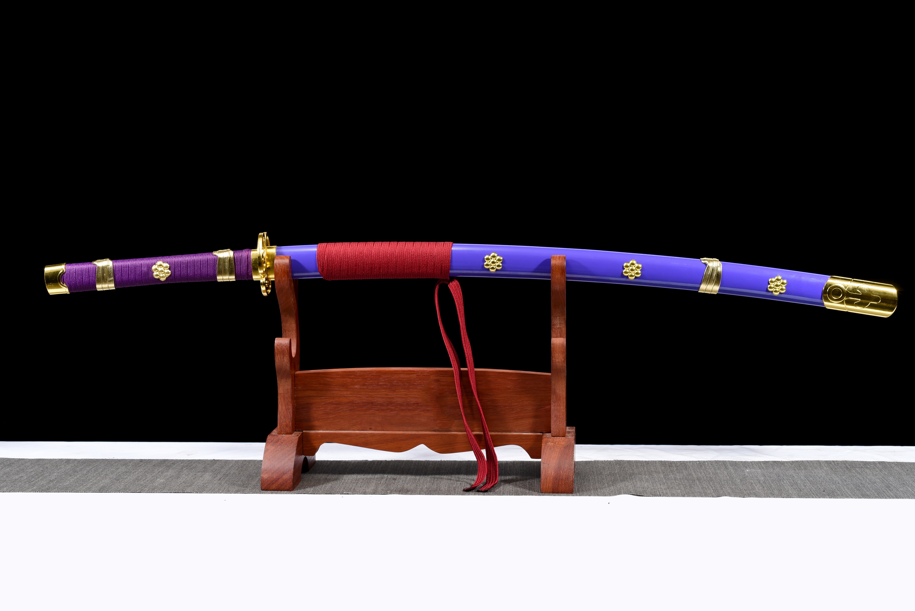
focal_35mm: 60
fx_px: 1526
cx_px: 458
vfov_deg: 22.6
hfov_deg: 33.4
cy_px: 306
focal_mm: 60
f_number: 9
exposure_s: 1/160
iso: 200
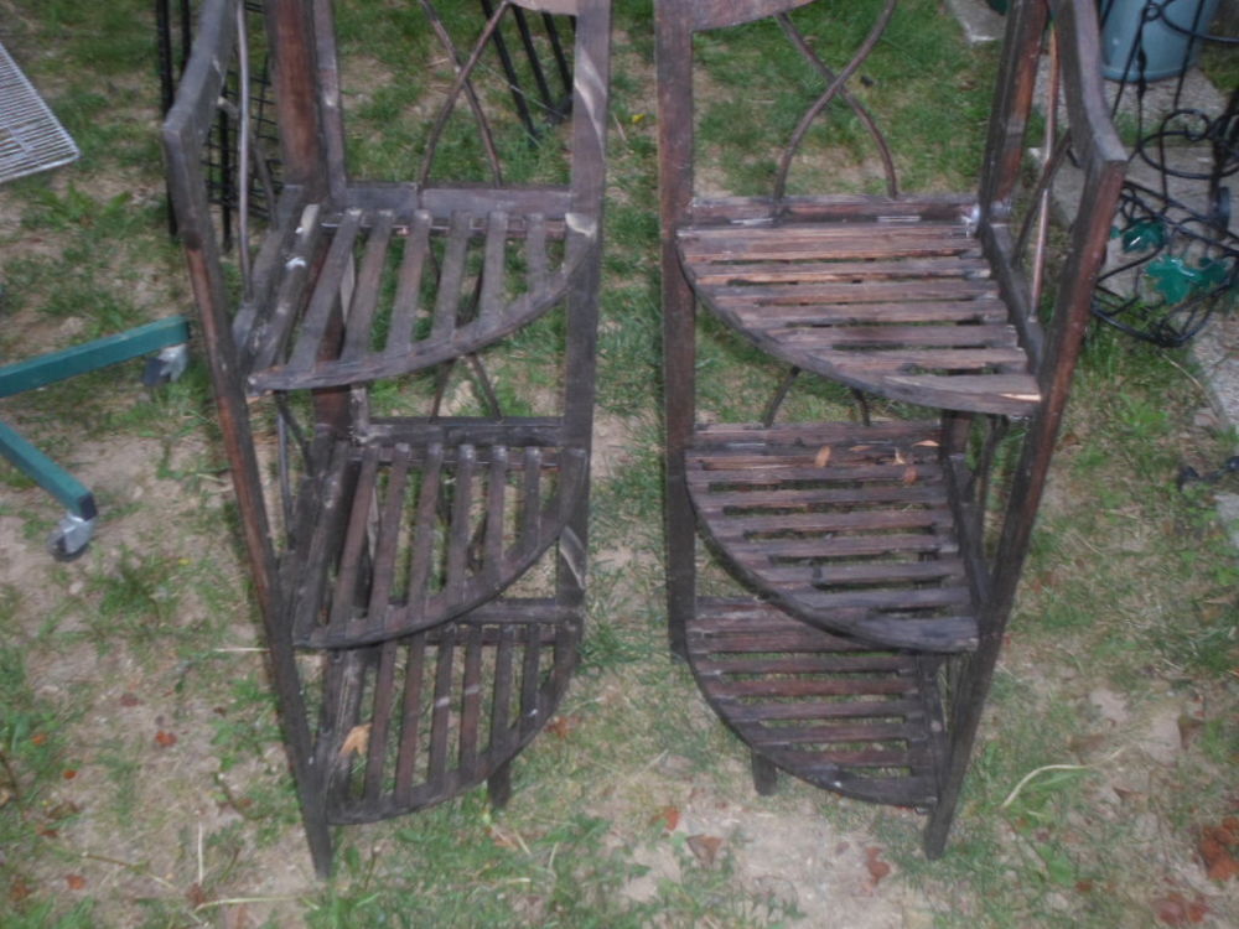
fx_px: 1289
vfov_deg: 39.7
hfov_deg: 51.4
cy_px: 464
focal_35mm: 36
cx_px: 620
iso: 120
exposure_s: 1/45
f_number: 3
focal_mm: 6.5
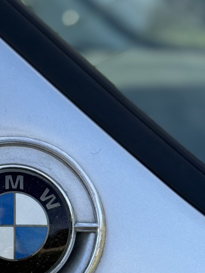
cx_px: 12
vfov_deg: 16.8
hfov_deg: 12.6
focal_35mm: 116
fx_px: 916
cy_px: 221
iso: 64
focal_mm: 6.76
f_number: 1.78
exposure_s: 1/1172
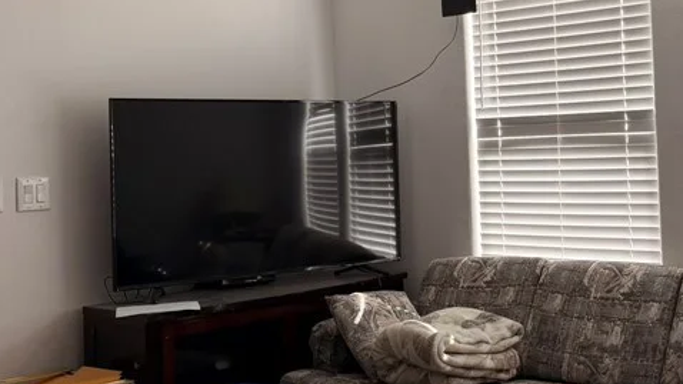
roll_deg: +2.3
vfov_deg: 21.4
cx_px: 497
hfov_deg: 36.5
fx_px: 1014
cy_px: 120
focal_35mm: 56
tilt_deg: +1.0
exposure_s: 1/165
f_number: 1.78
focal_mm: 6.76
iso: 100
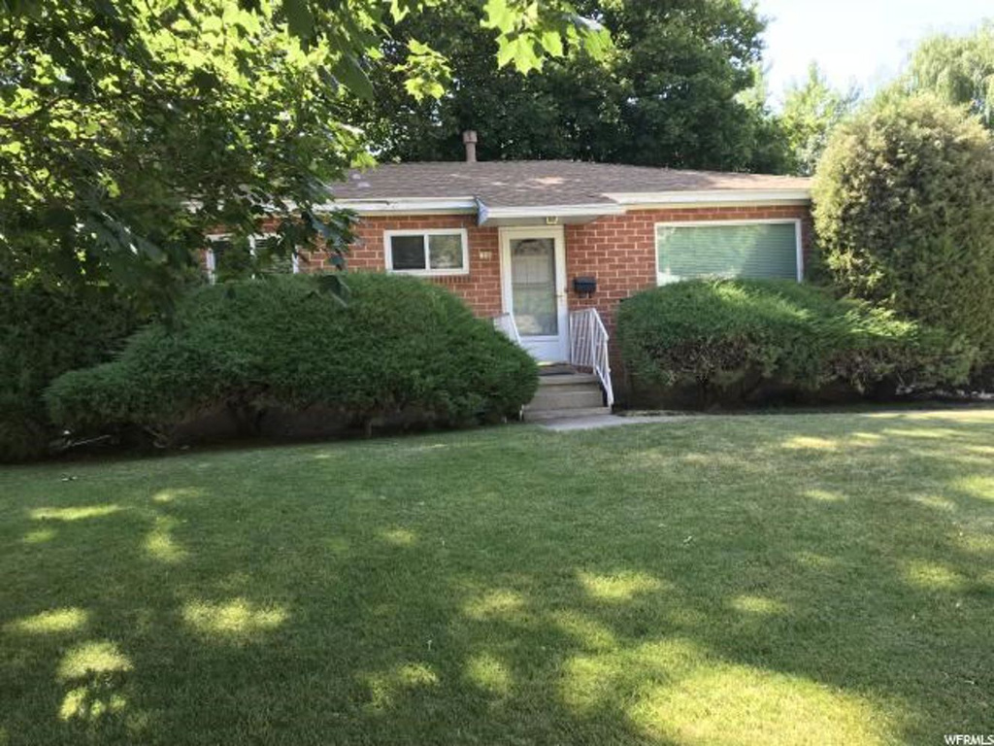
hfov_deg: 63.4
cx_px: 497
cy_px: 373
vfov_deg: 49.7
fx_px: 804
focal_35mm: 28
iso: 20
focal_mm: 3.99
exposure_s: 1/183
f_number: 1.8
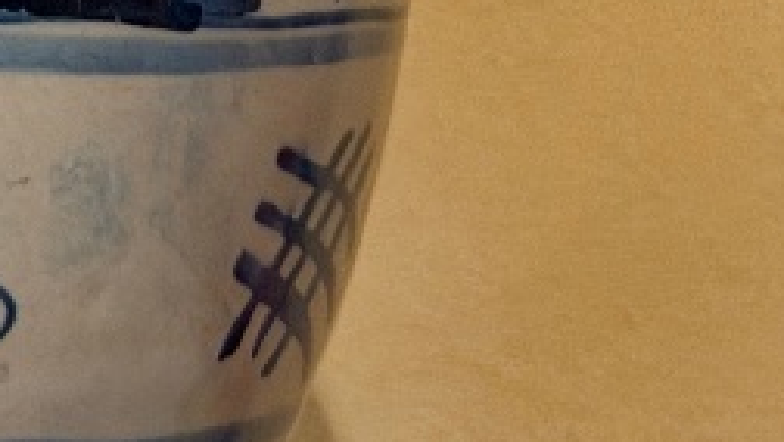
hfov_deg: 8.5
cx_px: -411
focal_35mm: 249
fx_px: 5179
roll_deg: -0.6
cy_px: -159
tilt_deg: -0.4
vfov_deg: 4.9
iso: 250
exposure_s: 1/33
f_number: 1.78
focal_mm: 6.76
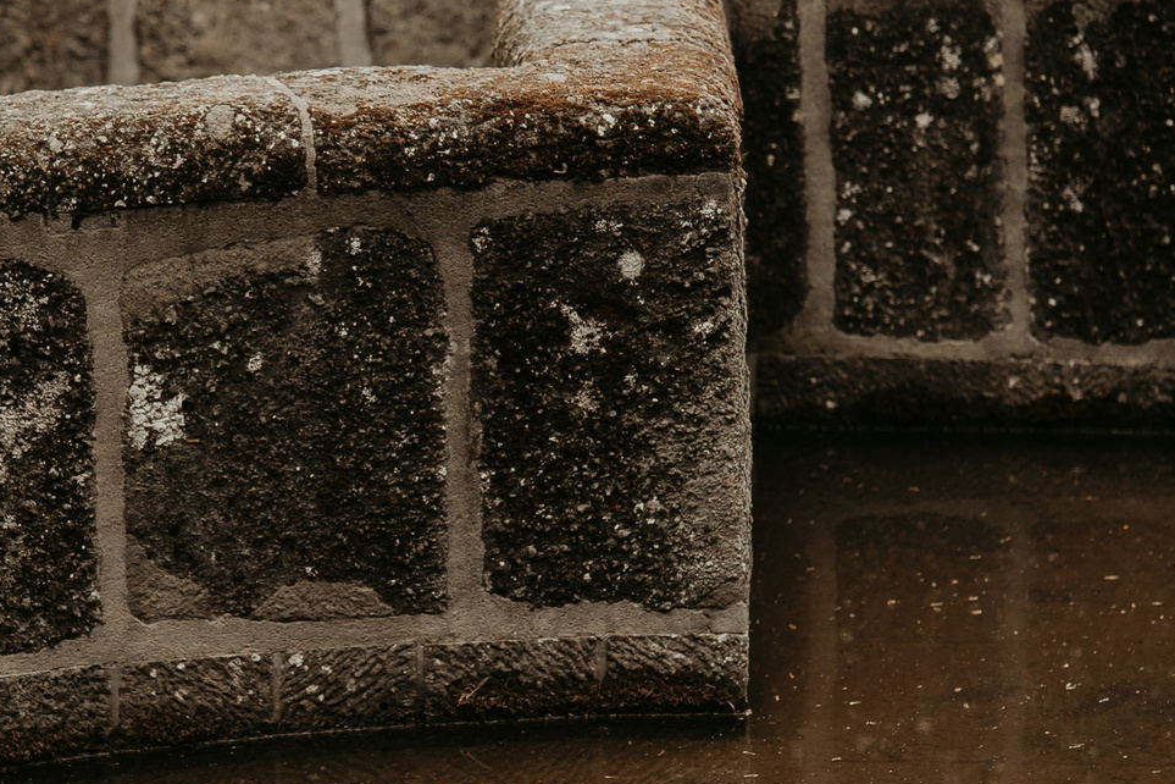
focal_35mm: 226
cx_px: 354
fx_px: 7376
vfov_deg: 6.1
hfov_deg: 9.1
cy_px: 349
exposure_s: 1/1600
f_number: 1.8
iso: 200
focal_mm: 85
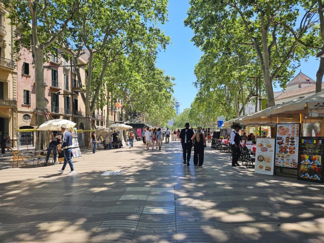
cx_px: 162
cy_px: 122
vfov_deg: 58.9
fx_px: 215
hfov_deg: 73.9
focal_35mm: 23
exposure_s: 1/989
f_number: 1.8
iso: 25
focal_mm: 5.4
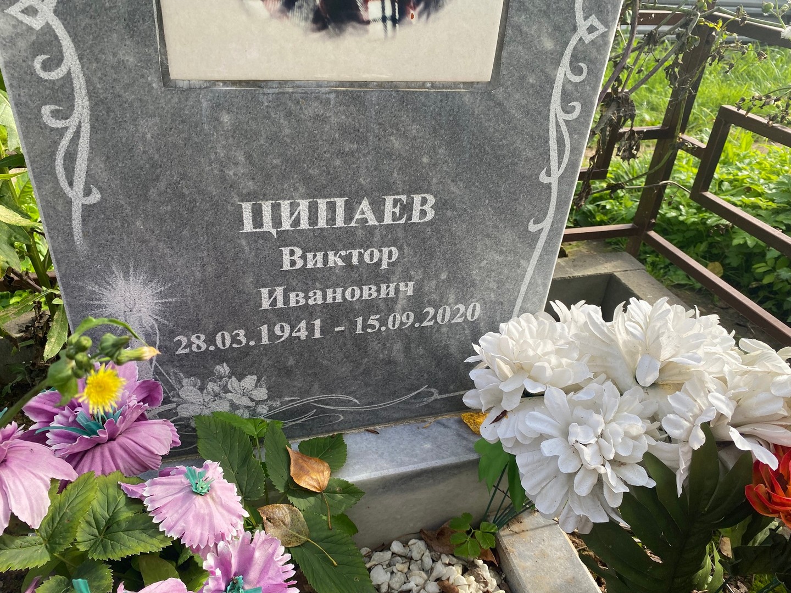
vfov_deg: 53.1
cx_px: 396
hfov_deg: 67.3
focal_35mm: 26
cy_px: 296
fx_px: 594
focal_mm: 4.25
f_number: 1.8
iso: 32
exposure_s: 1/390
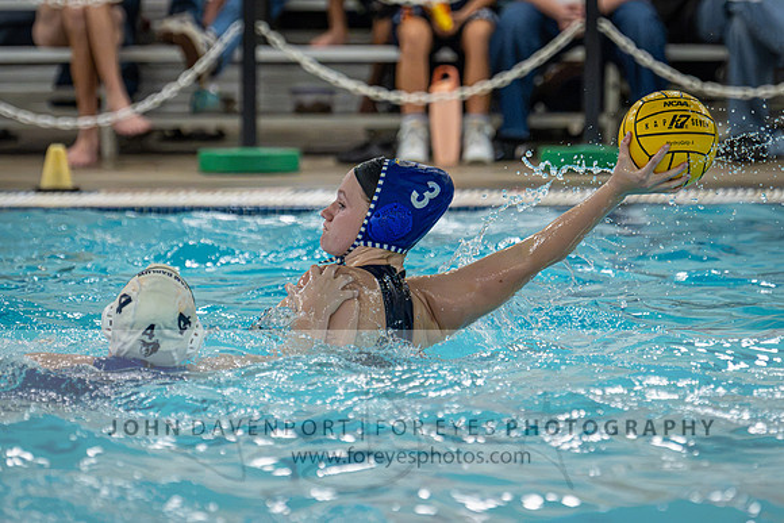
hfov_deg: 6.8
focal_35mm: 302
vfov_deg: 4.6
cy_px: 192
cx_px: 396
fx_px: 6580
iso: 10000
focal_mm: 220
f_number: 4
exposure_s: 1/1000
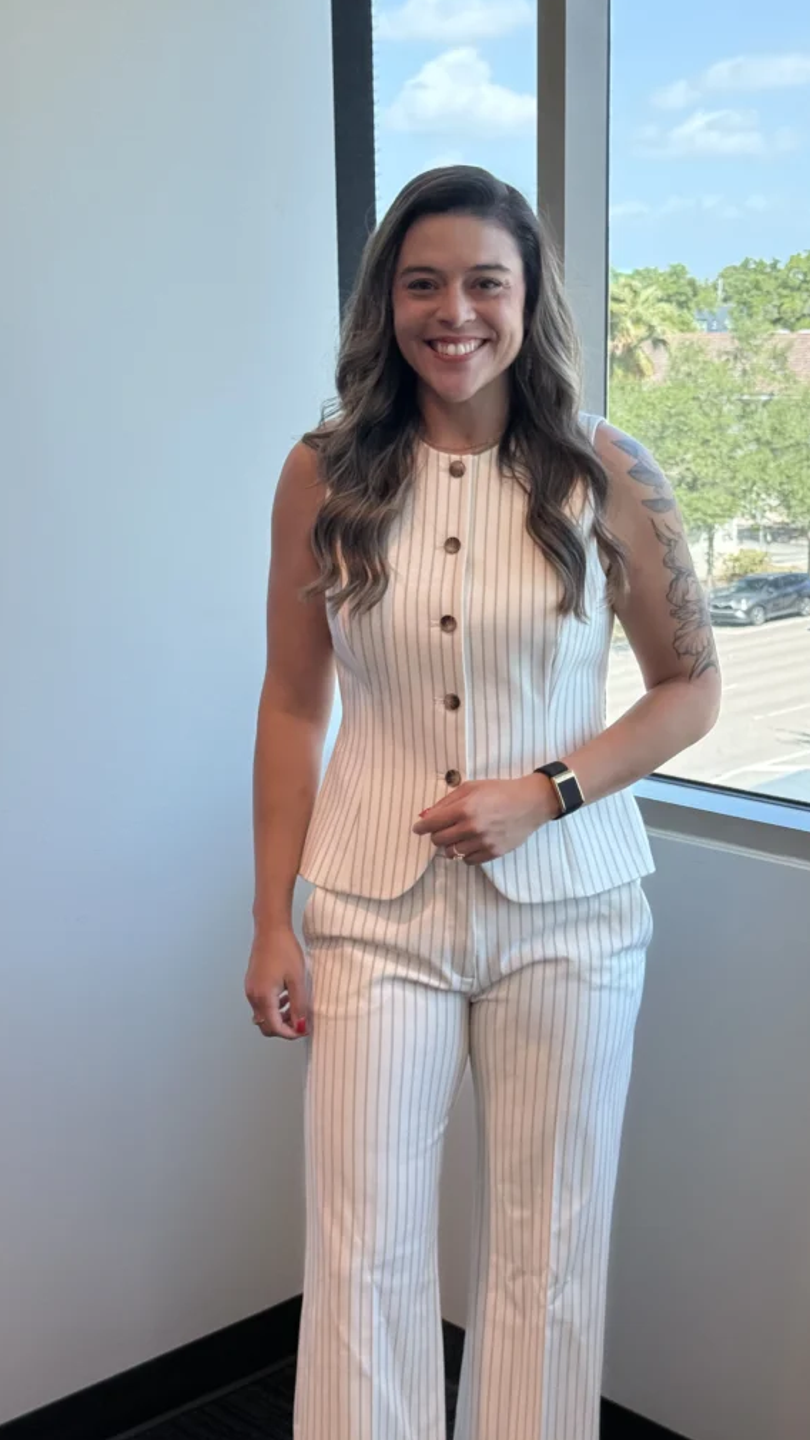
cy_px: 717
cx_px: 442
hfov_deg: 22.6
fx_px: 2024
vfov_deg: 39.2
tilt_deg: -11.3
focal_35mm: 53
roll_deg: -0.1
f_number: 1.78
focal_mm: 6.76
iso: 100
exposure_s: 1/298
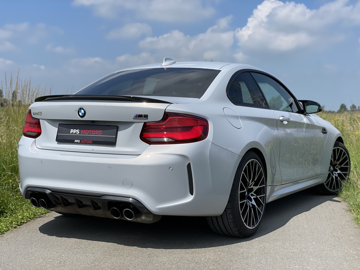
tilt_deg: -1.7
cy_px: 135
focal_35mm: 52
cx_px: 180
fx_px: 541
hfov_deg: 36.8
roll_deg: -1.2
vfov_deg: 28.0
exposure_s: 1/2398
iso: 25
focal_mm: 6
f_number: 2
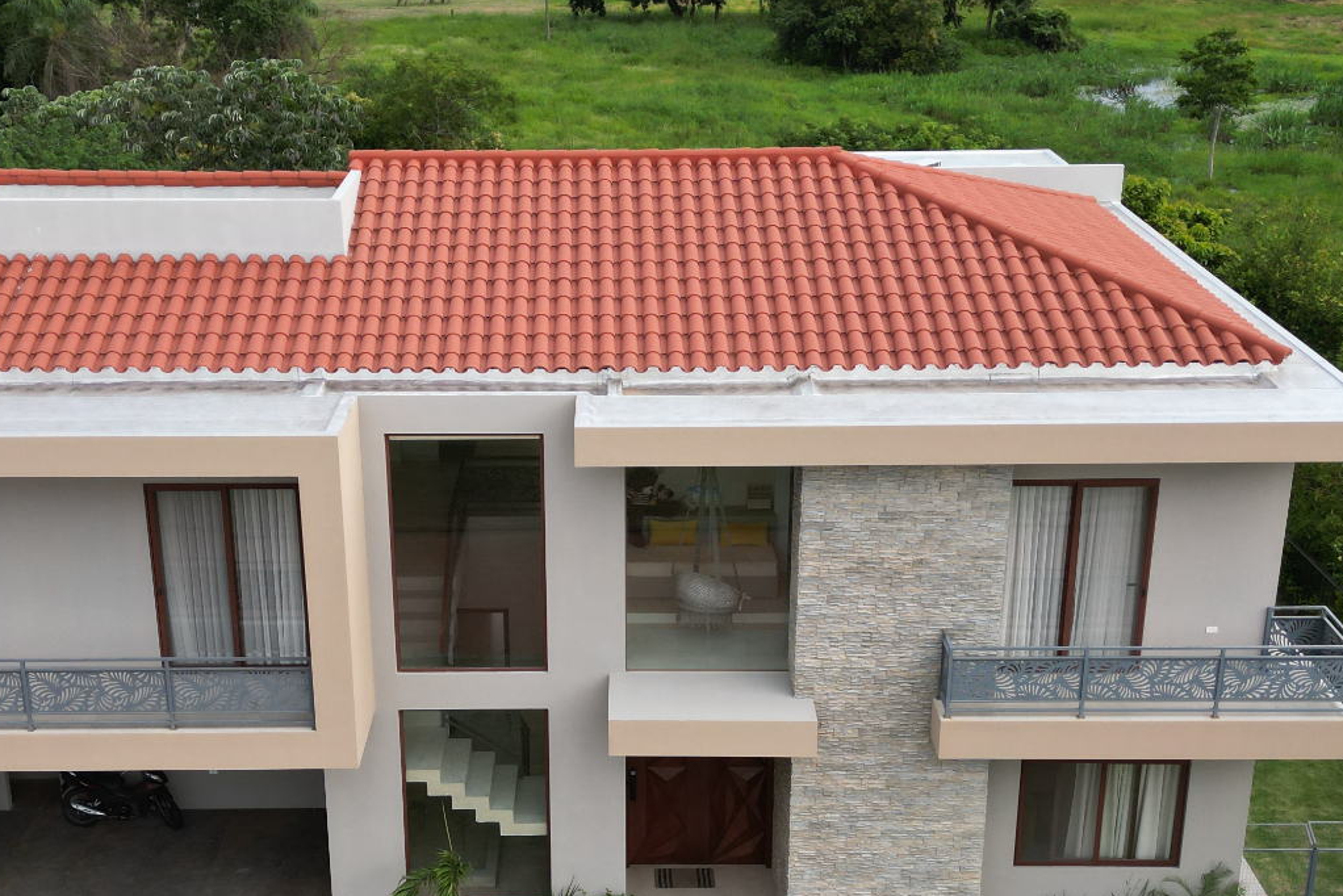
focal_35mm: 50
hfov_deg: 39.5
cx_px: 595
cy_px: 585
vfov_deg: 26.9
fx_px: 1866
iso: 130
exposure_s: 1/1250
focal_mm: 6.72
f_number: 1.7
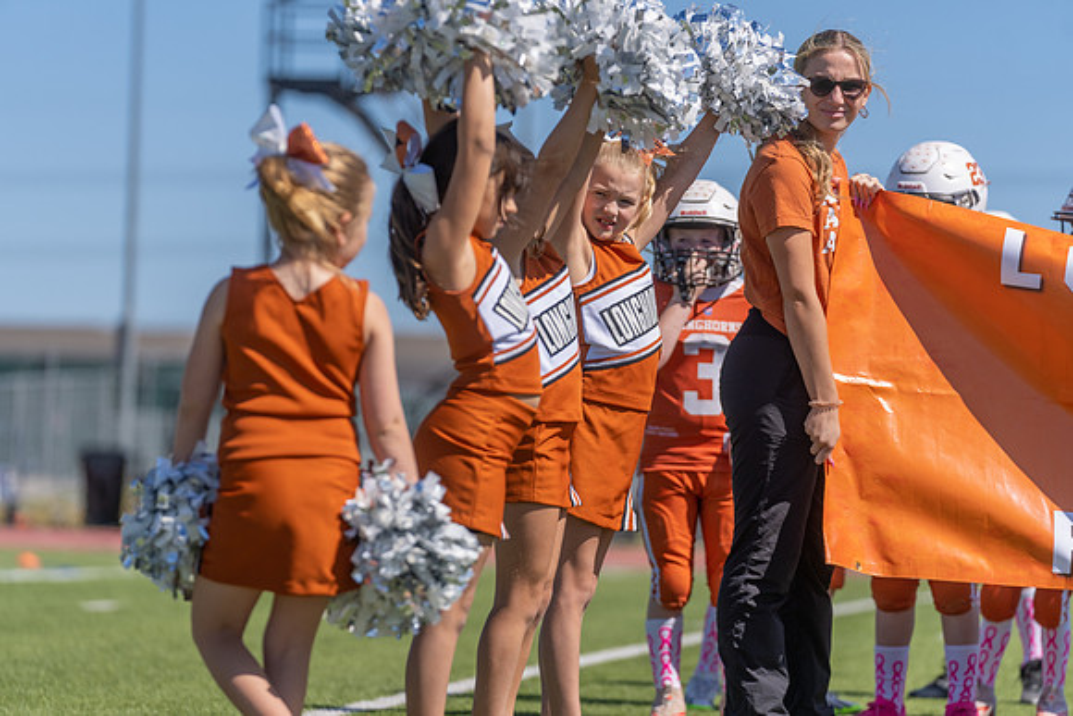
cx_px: 536
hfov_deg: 11.2
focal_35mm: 184
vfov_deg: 7.5
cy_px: 358
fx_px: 5485
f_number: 3.5
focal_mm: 184
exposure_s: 1/2500
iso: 125
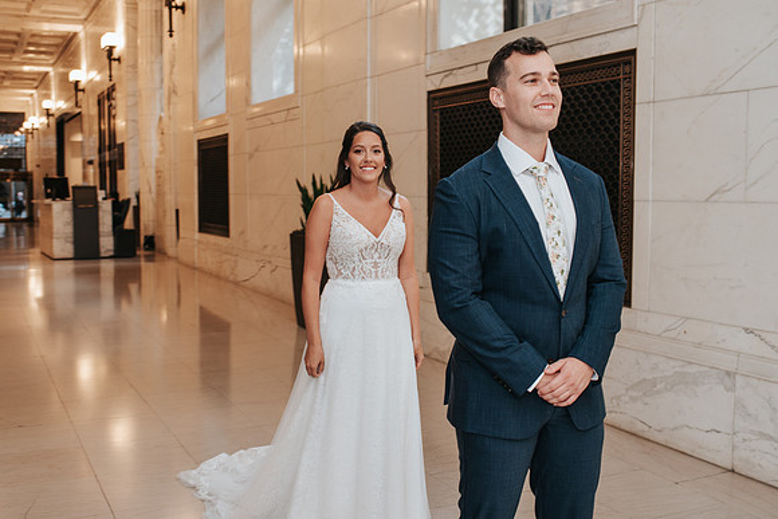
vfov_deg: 33.5
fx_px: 862
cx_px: 343
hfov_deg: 48.5
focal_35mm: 40
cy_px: 262
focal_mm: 35
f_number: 4
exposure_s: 1/125
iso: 720
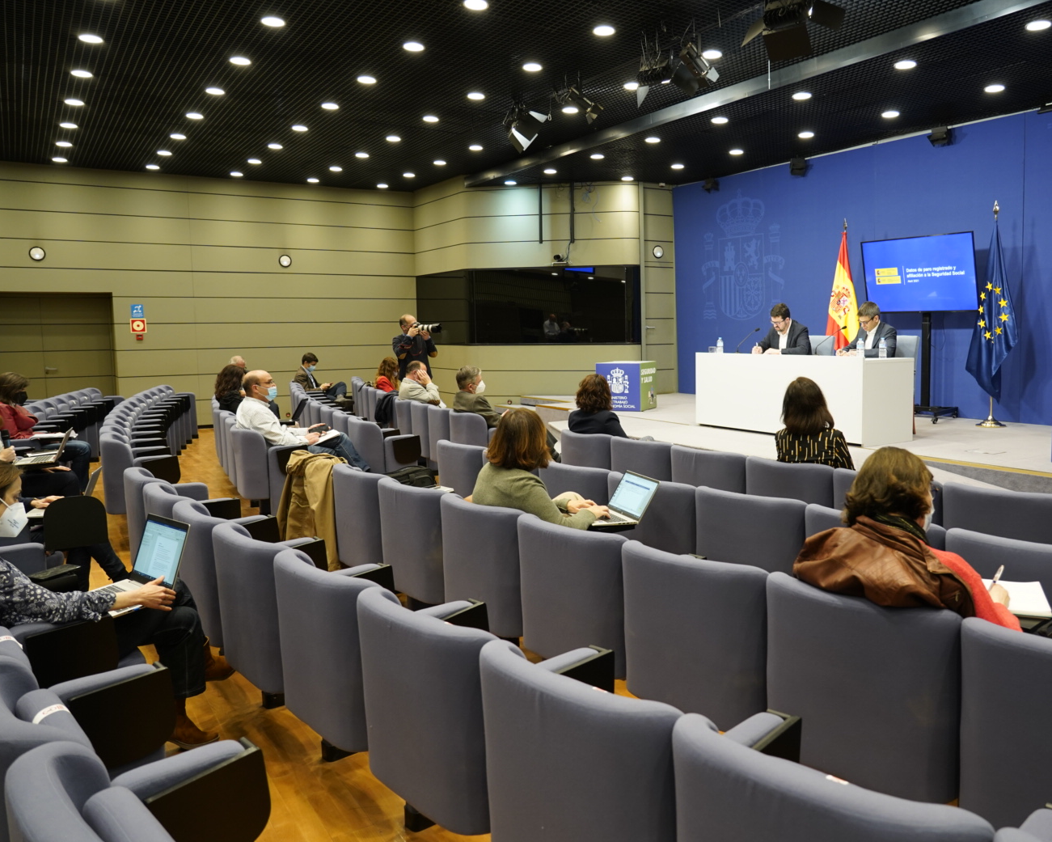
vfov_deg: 51.5
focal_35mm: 28
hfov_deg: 61.7
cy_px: 418
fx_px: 872
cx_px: 630
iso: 1000
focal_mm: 24
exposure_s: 1/30
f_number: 4
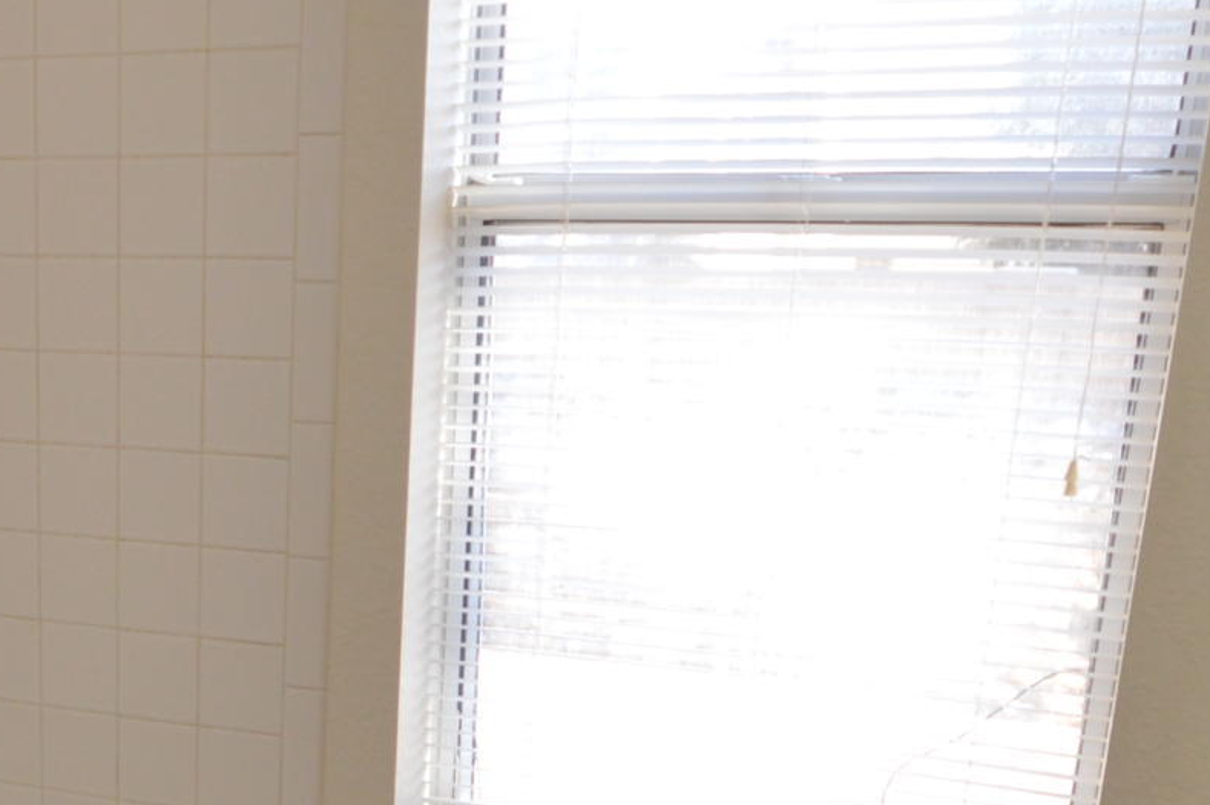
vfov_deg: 22.6
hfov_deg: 32.7
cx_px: 48
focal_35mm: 57
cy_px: 840
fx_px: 1915
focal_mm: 10
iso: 400
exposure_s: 1/60
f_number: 4
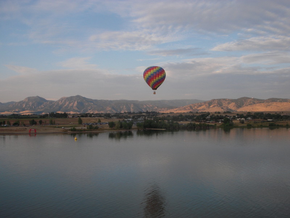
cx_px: 145
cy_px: 109
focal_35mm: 38
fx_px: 318
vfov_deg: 37.7
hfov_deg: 49.0
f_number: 6.6
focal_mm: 6.3
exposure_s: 1/160
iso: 100
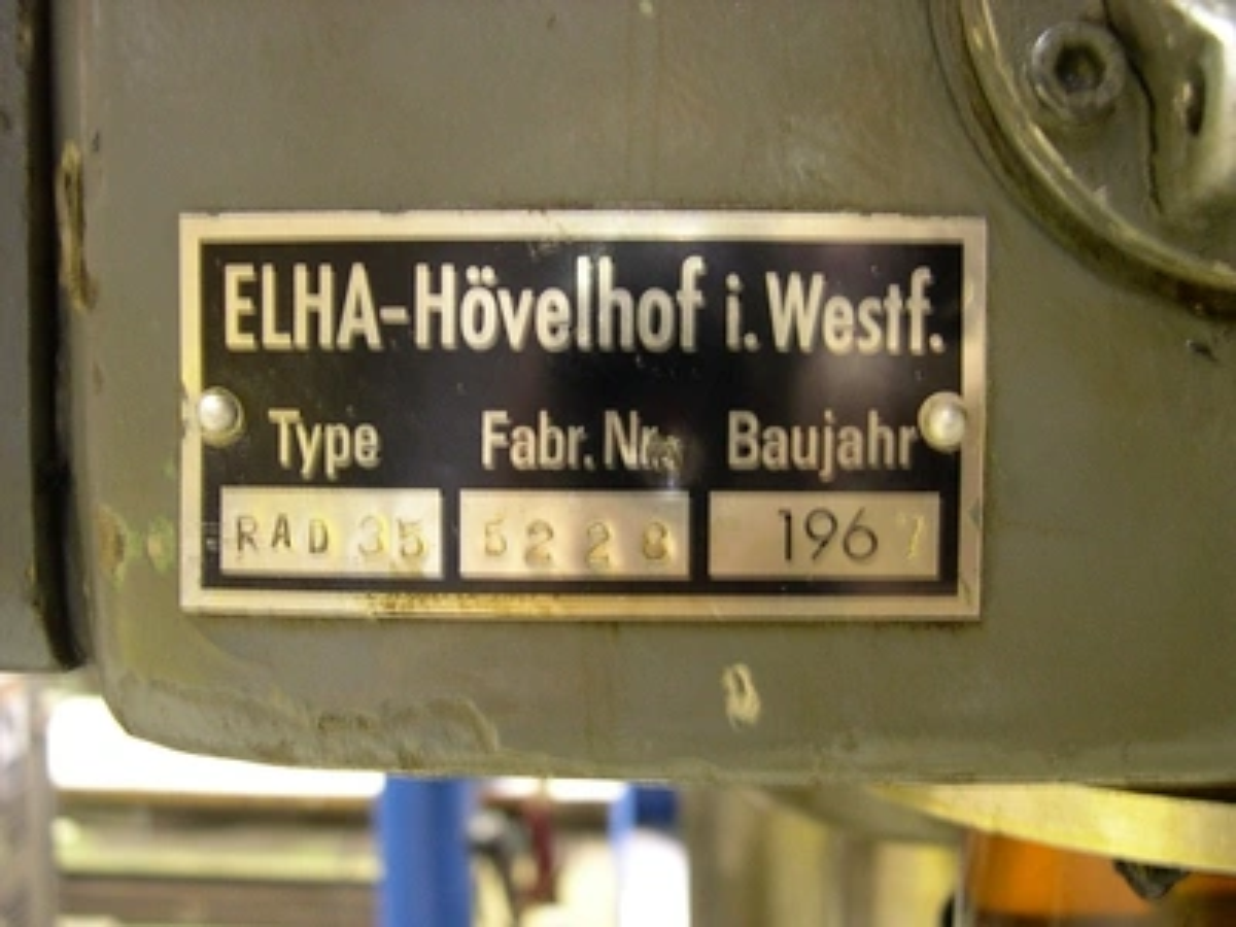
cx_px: 618
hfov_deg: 49.0
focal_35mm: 38
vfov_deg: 37.7
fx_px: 1357
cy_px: 464
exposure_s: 1/5.1
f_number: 2.8
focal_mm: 8
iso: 327
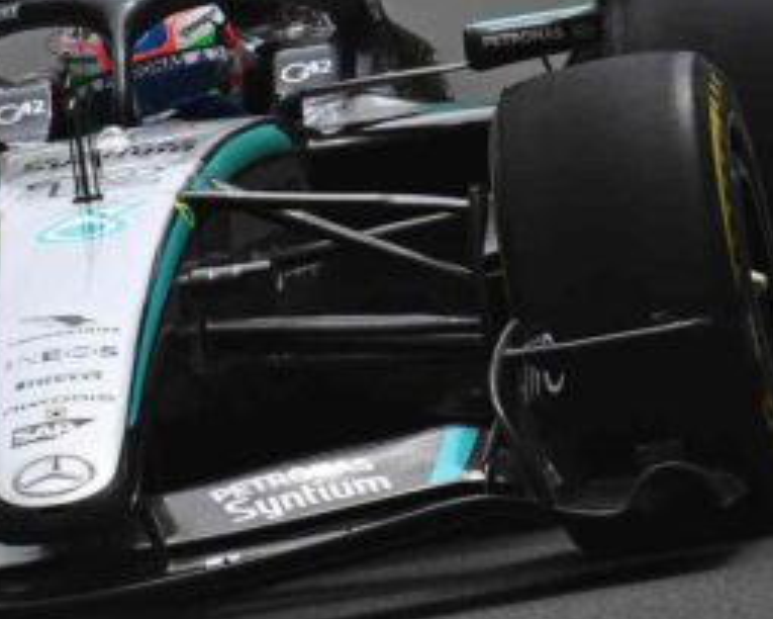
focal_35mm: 1548
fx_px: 35415
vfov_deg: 1.0
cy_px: 258
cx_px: 67
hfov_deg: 1.3
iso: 640
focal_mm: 400
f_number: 4.5
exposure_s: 1/5000
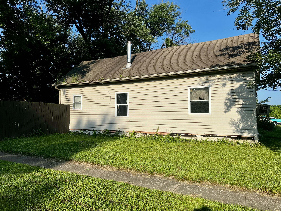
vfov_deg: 53.1
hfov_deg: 67.3
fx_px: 211
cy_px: 106
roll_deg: -0.4
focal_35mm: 26
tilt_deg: +3.8
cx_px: 140
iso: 50
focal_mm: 5.7
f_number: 1.5
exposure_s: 1/4831
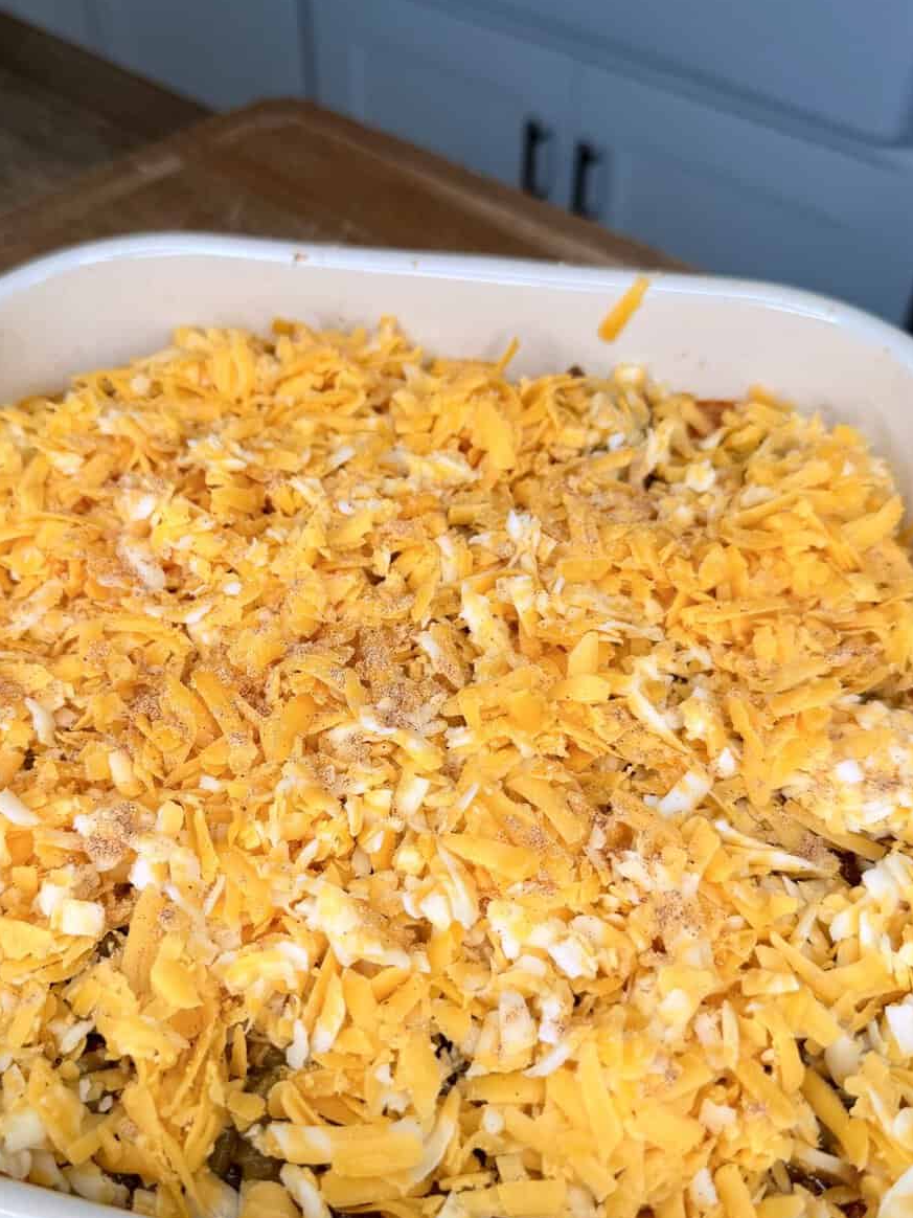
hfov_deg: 42.8
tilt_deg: -48.4
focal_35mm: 33
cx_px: 372
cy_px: 647
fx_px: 1161
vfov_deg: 55.3
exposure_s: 1/796
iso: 80
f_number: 1.78
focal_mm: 6.76
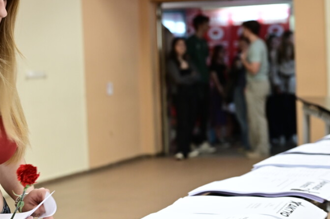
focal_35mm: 107
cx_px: 106
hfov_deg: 19.1
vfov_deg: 12.8
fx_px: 980
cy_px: 112
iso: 800
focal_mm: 60
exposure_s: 1/80
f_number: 4
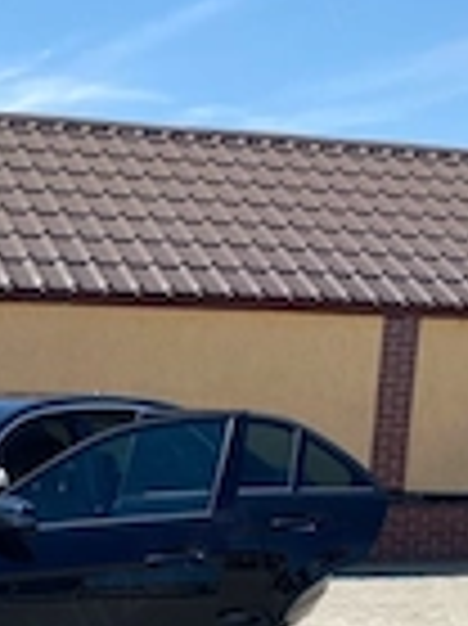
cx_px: -153
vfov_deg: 24.5
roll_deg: -1.9
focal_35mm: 75
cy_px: 662
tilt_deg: -10.4
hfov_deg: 18.2
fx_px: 1354
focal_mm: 4.25
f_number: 1.8
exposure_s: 1/2463
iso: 32
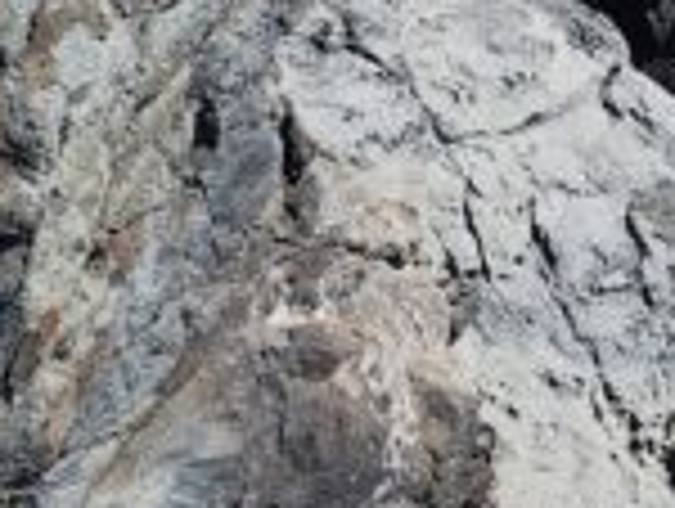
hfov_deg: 11.0
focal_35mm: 157
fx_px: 3066
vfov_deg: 9.0
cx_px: 1503
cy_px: -445
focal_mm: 6.4
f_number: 1.8
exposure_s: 1/902
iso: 12
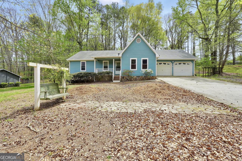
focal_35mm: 15
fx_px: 101
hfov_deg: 100.4
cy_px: 80
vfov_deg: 77.3
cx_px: 121
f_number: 9
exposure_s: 1/125
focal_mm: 10
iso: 100
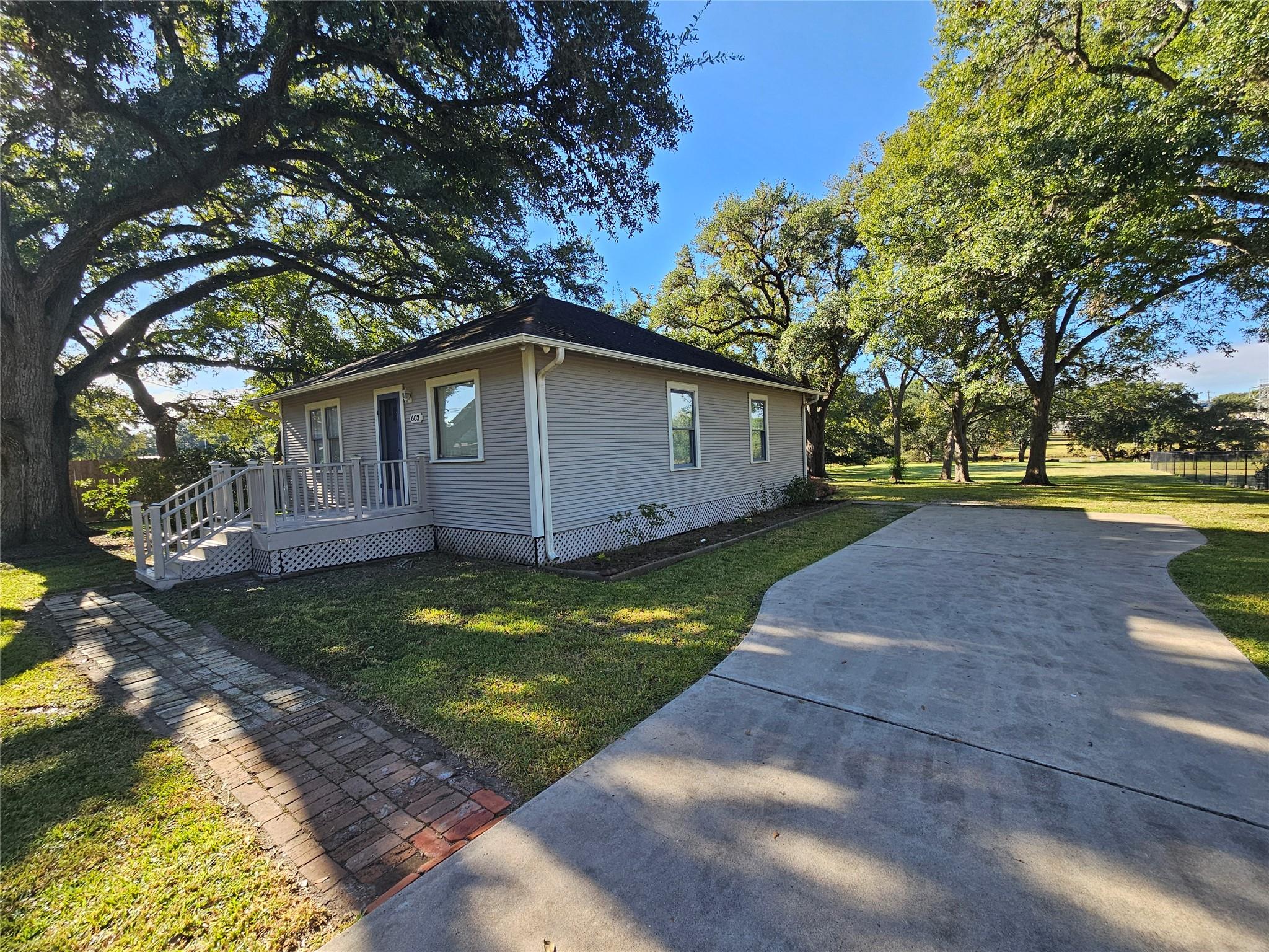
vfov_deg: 89.9
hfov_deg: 106.2
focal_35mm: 13
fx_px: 477
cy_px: 476
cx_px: 634
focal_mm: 2.2
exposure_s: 1/455
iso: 50
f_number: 2.2
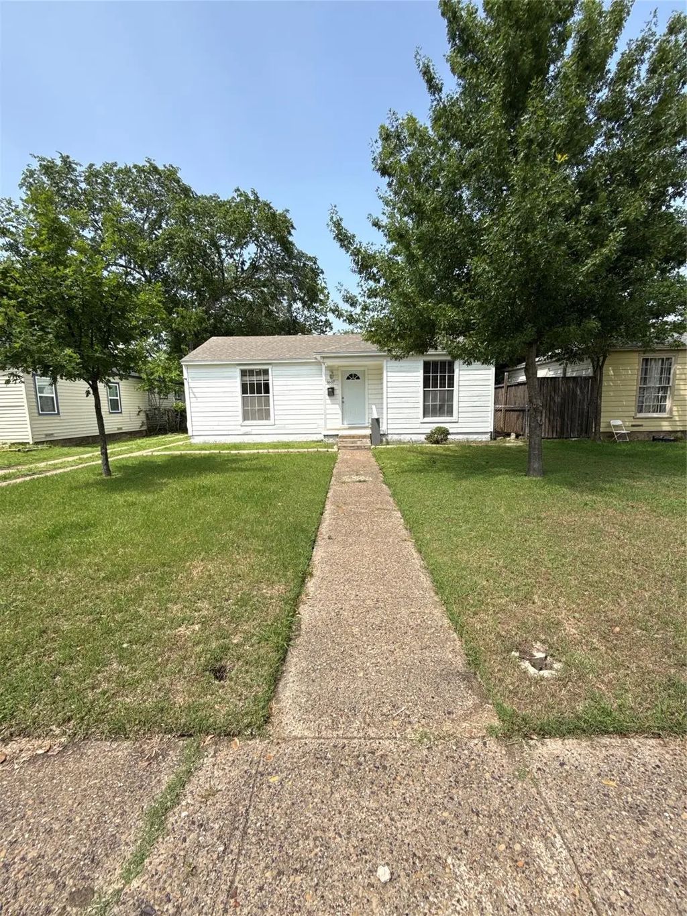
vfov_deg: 102.1
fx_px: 370
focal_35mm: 14
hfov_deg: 85.7
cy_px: 458
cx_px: 344
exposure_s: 1/1211
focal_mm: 2.22
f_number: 2.2
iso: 50
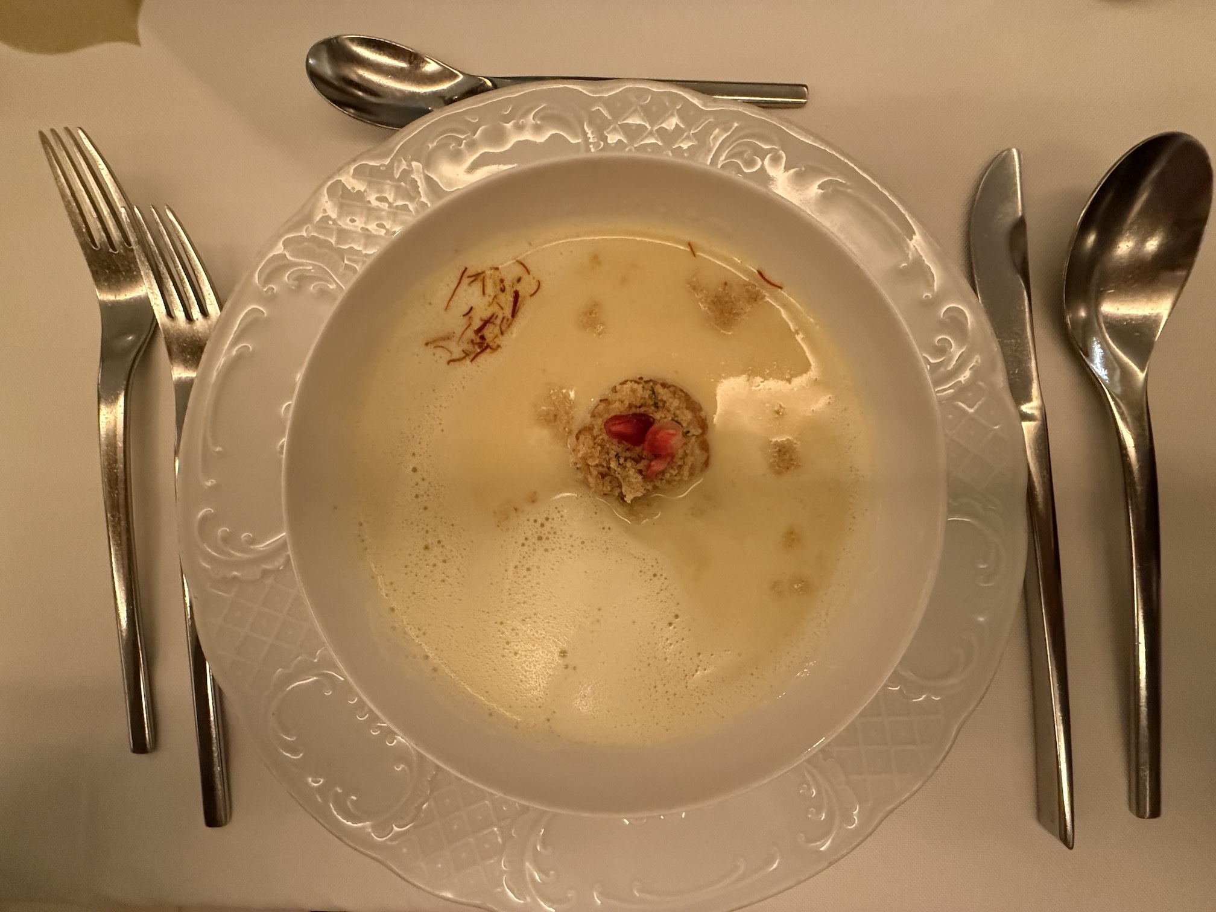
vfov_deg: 85.7
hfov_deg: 102.1
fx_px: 492
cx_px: 608
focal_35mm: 14
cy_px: 456
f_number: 2.2
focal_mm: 2.22
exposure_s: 1/50
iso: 800
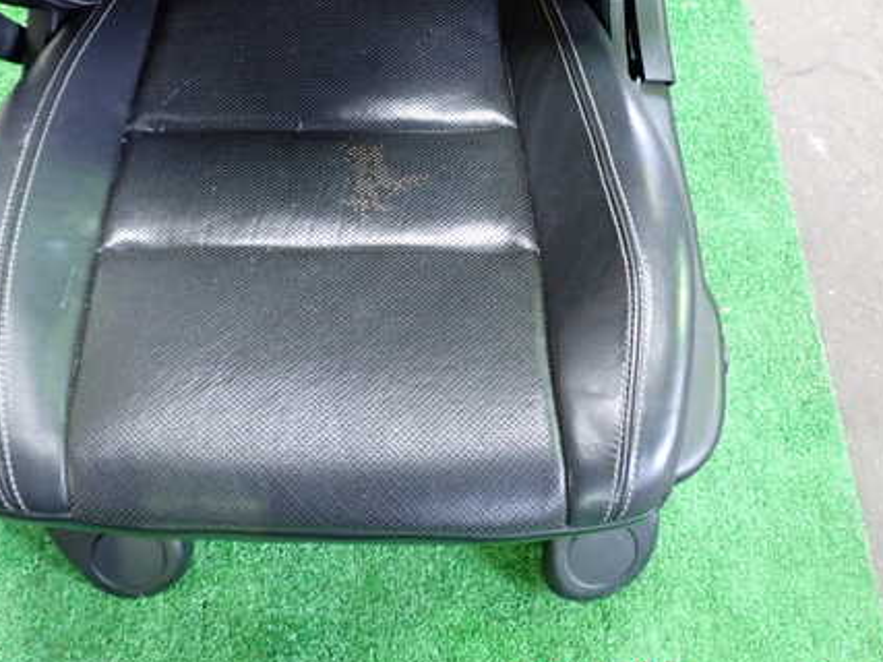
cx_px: 358
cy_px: 246
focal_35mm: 45
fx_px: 1148
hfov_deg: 41.9
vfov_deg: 32.0
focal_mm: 5.79
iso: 640
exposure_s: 1/30
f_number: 2.4
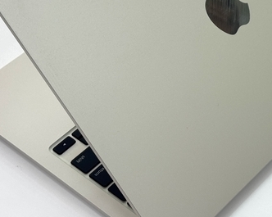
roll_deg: +0.7
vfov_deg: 13.5
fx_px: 909
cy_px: 32
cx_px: 185
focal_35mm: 113
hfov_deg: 17.0
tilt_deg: -42.8
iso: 50
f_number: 1.78
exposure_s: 1/218
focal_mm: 6.76
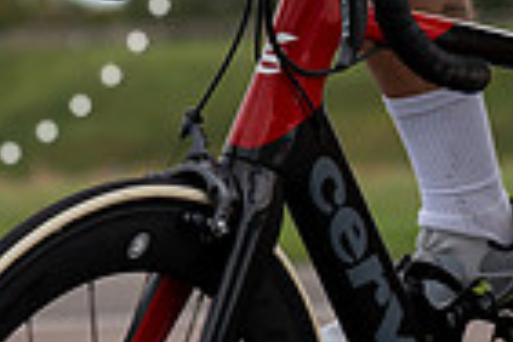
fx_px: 5101
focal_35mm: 358
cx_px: 370
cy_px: -325
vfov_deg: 3.8
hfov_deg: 5.8
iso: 125
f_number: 3.5
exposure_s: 1/1000
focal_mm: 70
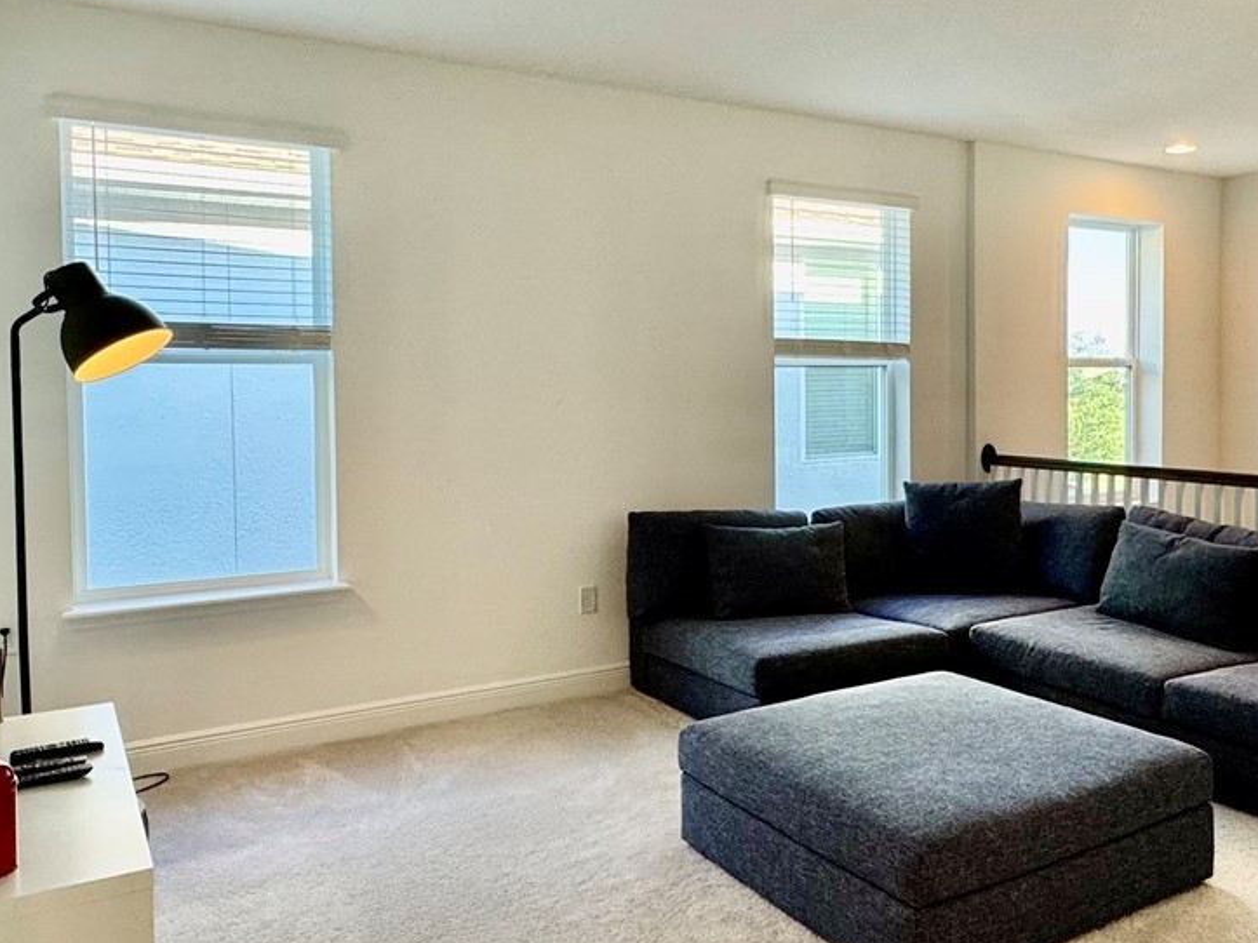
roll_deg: +0.6
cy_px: 419
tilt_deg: -2.2
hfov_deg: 57.6
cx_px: 790
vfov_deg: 45.4
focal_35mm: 31
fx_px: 1126
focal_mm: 2.22
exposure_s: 1/120
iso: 160
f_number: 2.2
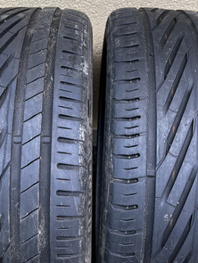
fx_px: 335
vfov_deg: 42.8
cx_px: 101
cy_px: 118
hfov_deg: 32.9
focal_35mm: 44
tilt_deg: -48.7
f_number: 1.5
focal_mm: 5.7
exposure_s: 1/121
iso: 40
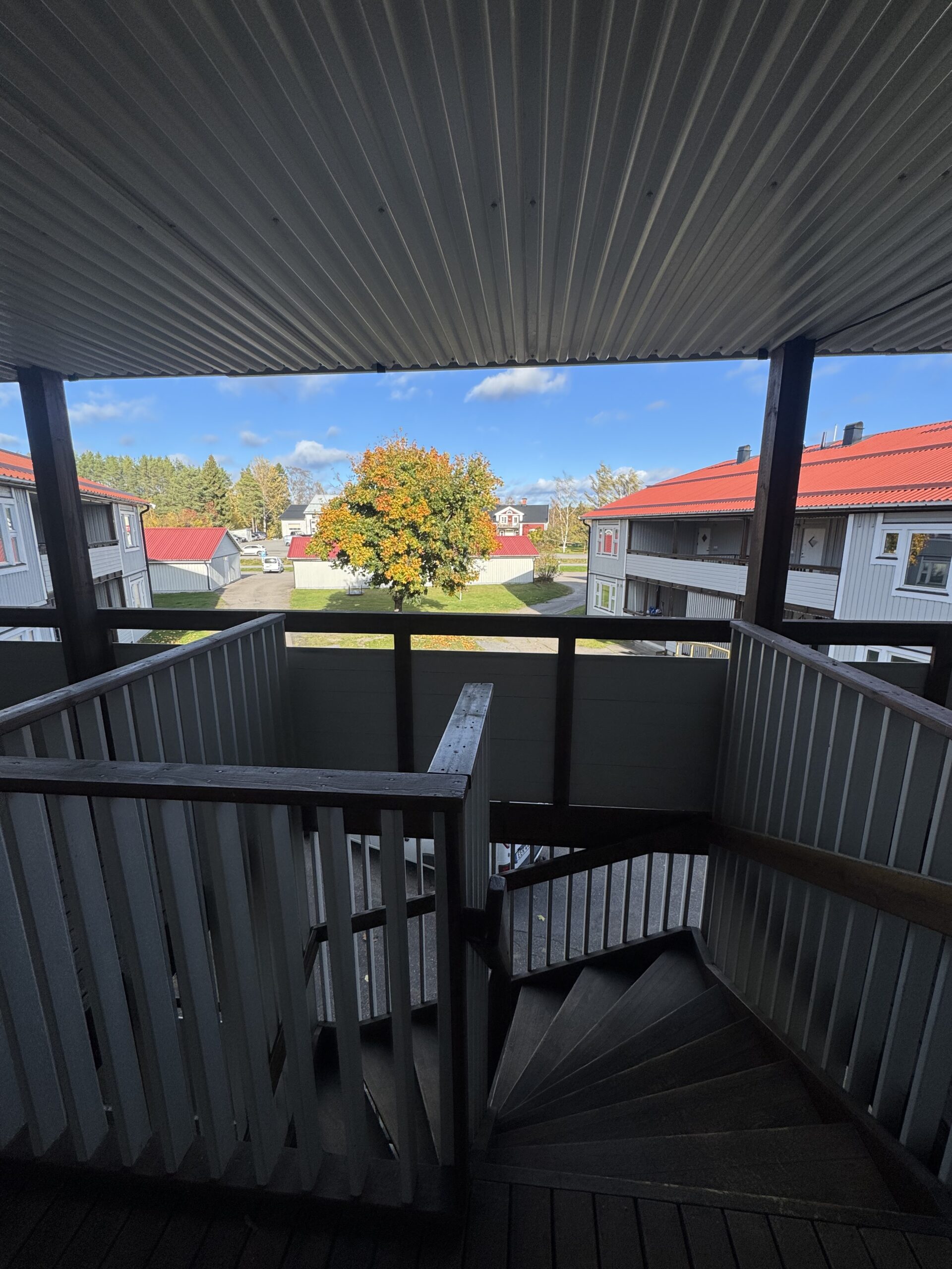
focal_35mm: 14
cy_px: 634
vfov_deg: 102.1
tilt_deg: -12.4
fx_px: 513
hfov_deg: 85.7
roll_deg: -0.5
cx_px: 476
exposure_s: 1/1020
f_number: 2.2
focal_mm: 2.22
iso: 50
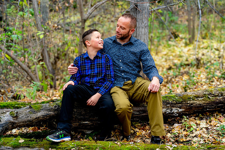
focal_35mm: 50
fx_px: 313
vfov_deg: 27.0
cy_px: 75
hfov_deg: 39.6
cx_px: 112
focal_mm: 50
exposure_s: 1/400
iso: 250
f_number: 3.2
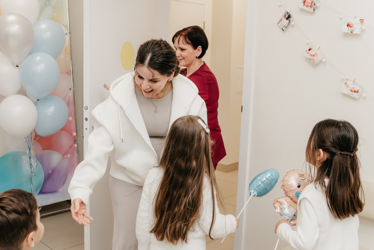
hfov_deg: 47.3
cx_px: 160
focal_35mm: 41
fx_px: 426
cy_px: 127
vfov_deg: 32.6
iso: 500
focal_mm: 35
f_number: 4
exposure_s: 1/160
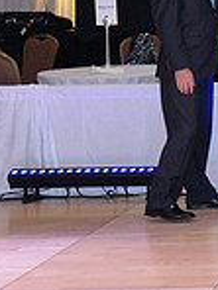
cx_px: 560
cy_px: -9
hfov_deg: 9.7
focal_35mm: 132
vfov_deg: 14.7
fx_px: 1108
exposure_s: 1/250
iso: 2000
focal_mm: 35
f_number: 5
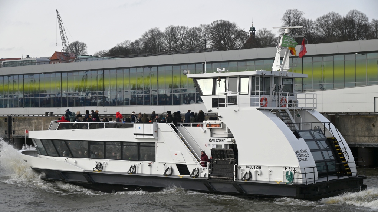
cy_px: 126
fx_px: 792
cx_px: 189
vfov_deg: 15.3
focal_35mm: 79
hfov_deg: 26.9
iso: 100
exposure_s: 1/400
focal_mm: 75
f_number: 7.1
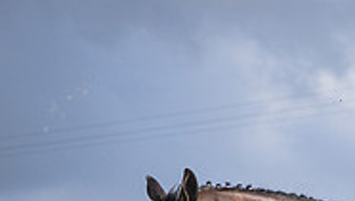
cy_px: 468
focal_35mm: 406
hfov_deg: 5.3
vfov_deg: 3.0
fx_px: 3825
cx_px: 458
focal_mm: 76
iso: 200
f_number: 4
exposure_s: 1/1600
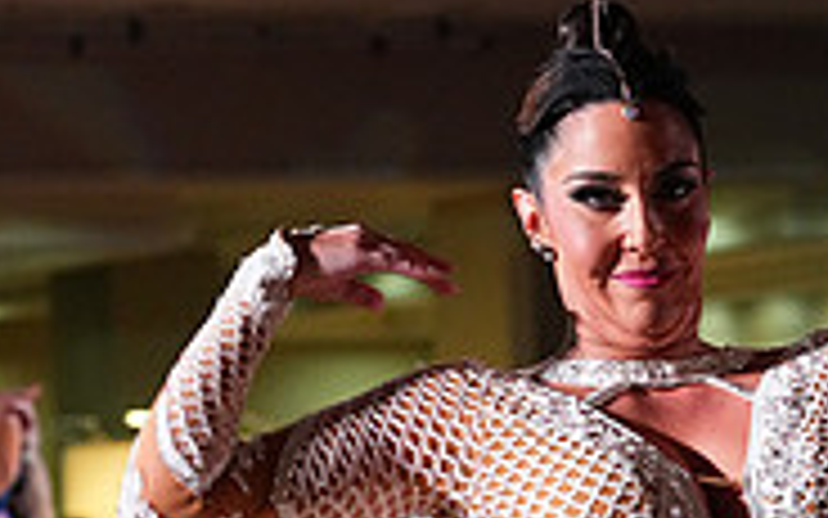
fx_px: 6251
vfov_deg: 4.7
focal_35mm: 277
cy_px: 851
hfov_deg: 7.6
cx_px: 578
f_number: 5
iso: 6400
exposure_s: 1/400
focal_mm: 86
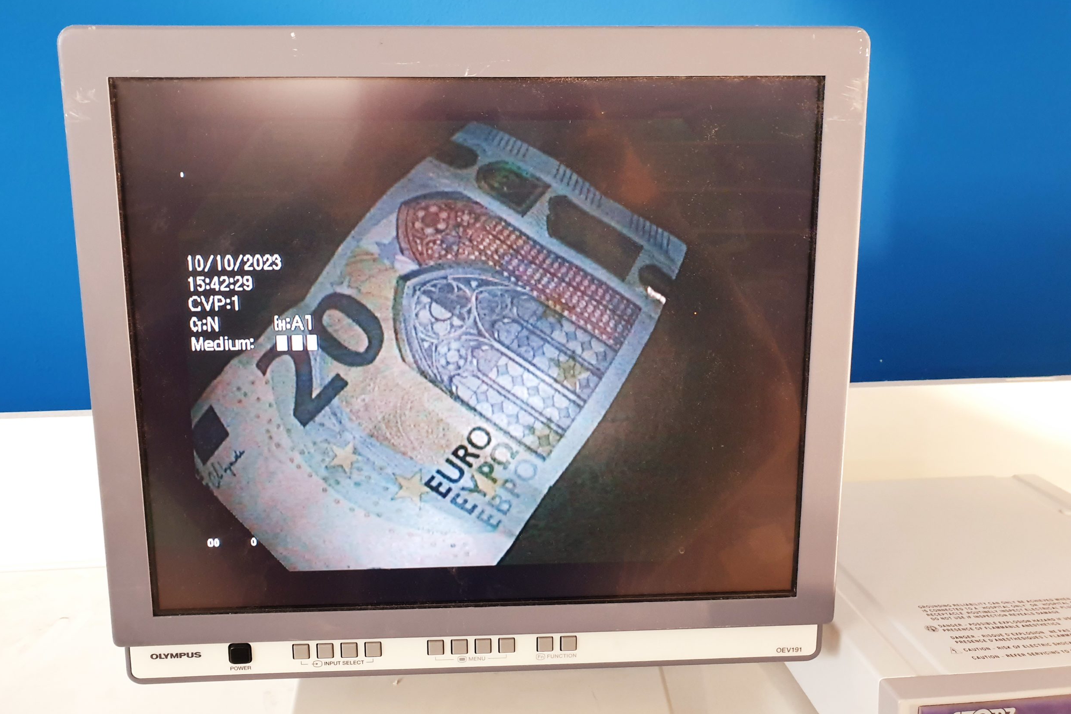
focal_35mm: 28
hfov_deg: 65.5
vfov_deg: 46.3
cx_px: 518
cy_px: 307
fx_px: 833
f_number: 2.4
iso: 320
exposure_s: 1/33
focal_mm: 4.3
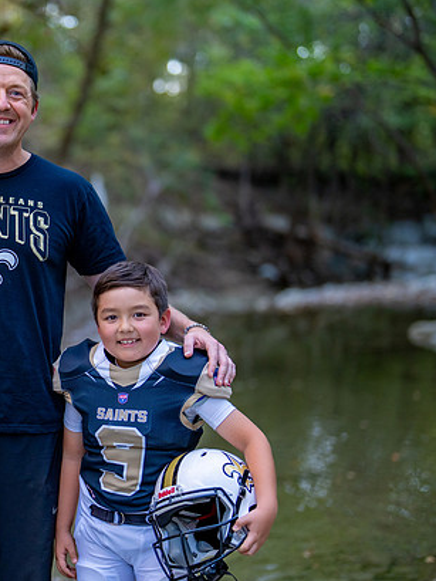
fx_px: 1410
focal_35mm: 84
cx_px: 18
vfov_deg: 23.3
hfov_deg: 17.2
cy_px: 293
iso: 500
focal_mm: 50
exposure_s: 1/500
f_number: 1.2
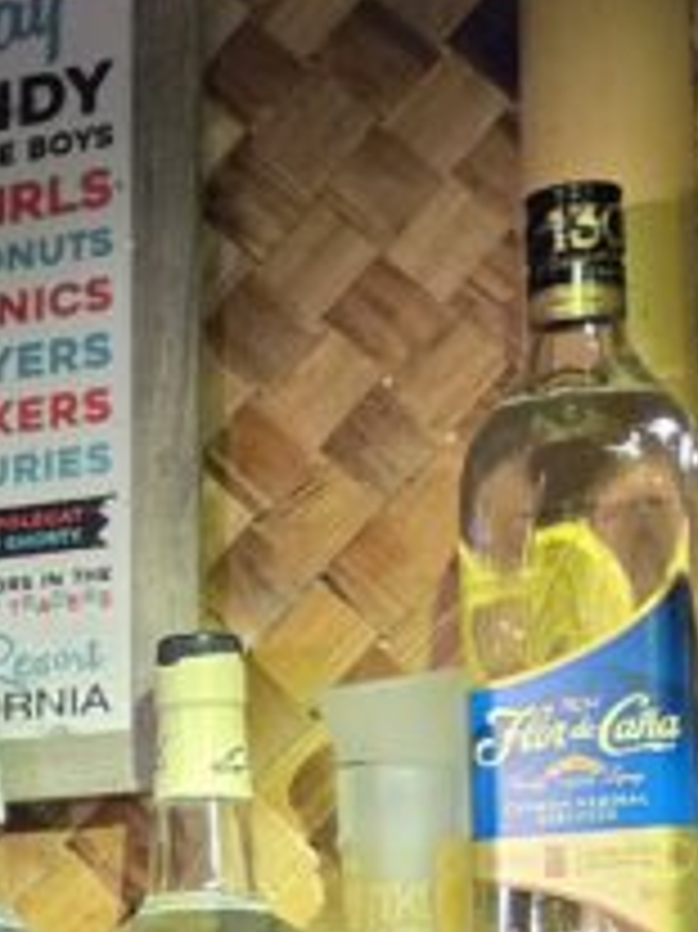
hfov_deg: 11.5
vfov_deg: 16.7
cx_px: -752
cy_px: 1022
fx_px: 3068
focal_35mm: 114
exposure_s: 1/120
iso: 800
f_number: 1.4
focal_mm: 6.5
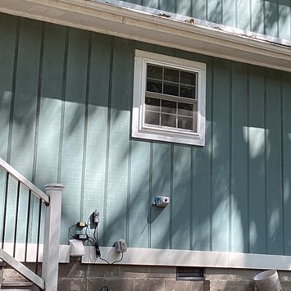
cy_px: 89
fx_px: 751
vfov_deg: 21.8
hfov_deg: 21.9
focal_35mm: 79
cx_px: 171
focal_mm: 3.3
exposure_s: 1/120
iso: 32
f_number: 2.4
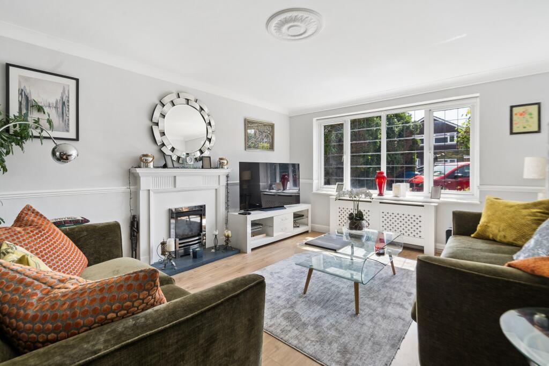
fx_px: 244
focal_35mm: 16
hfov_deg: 96.7
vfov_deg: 73.8
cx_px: 274
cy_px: 183
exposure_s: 1/25
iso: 320
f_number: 8
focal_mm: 16
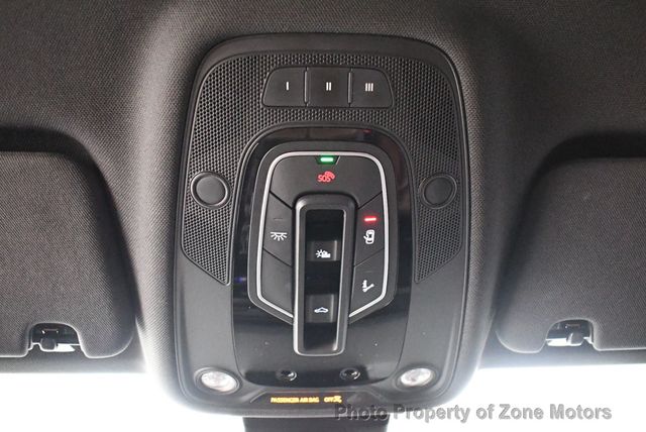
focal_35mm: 36
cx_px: 323
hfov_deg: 53.1
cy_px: 216
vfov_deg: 36.9
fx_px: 647
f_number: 3.5
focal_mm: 18
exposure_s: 1/60
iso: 10000
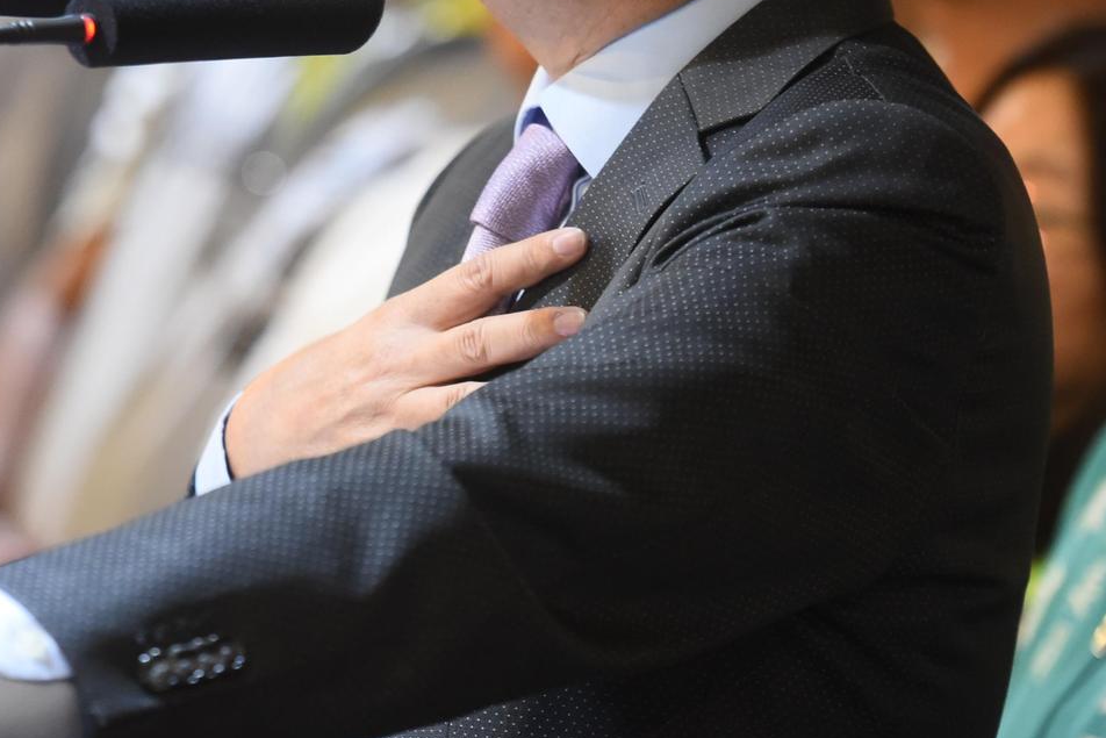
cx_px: 167
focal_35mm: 294
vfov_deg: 4.7
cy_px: -6
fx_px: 9033
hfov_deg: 7.0
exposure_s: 1/125
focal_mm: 140
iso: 2500
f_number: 2.8
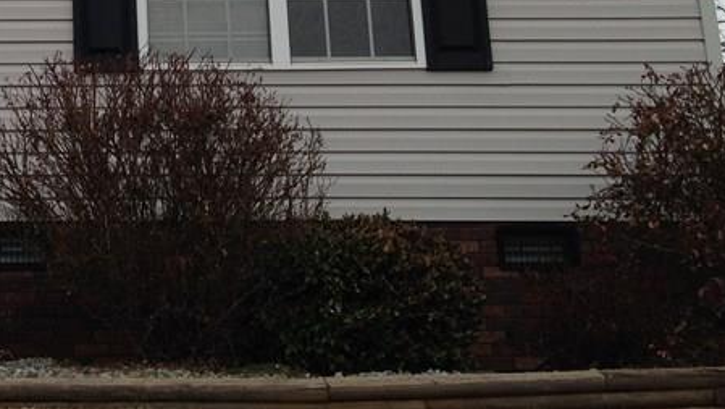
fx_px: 1577
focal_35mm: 82
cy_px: -31
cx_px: -31
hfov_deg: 24.5
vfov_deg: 14.4
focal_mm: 4.12
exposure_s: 1/1022
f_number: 2.4
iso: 50
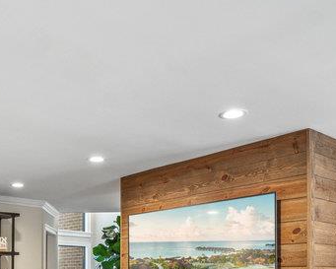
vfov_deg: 31.4
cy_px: 273
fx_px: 438
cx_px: 68
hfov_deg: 40.3
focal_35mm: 44
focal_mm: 16
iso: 1600
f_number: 5
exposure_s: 1/80
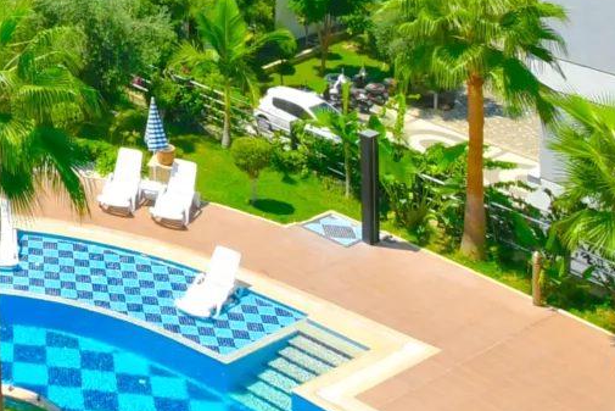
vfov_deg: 14.0
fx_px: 1299
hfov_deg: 22.9
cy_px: -495
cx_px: -237
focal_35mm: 76
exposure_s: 1/200
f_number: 8
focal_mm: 10
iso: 100
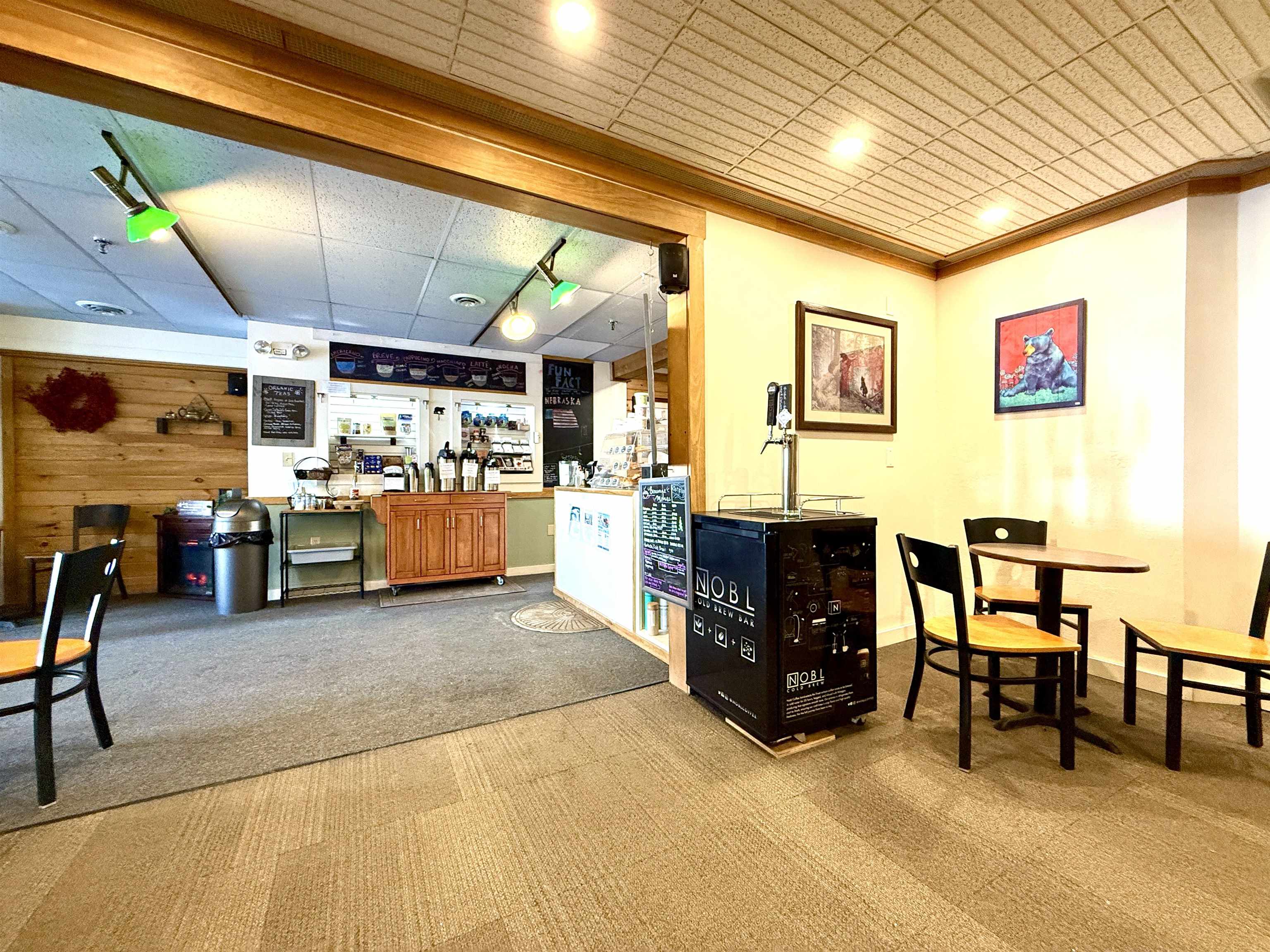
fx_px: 514
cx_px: 635
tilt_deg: -0.5
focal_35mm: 14
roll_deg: -0.1
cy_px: 476
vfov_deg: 85.7
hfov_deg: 102.1
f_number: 2.2
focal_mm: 2.22
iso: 400
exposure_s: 1/60
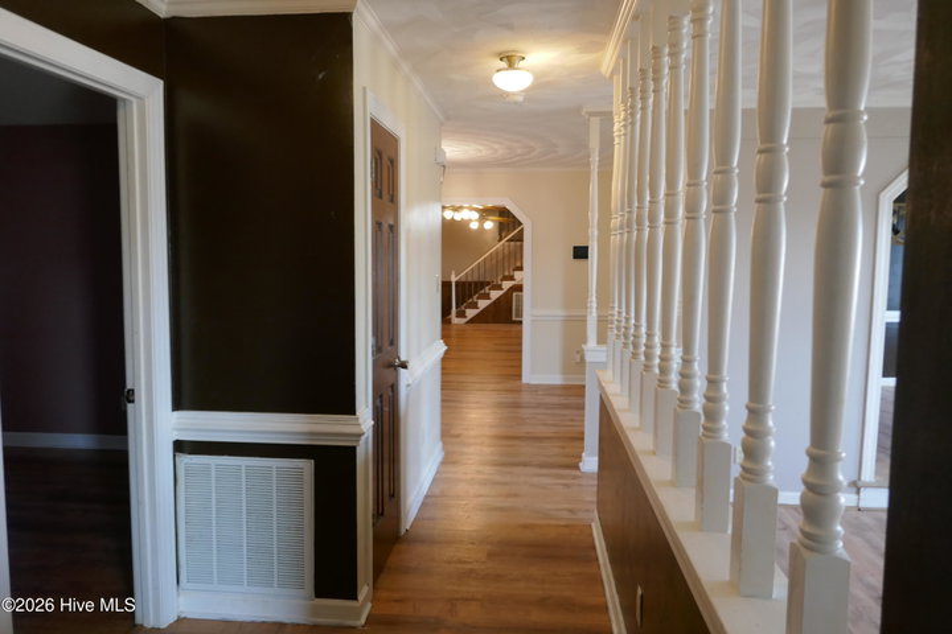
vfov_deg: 51.3
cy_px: 317
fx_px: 661
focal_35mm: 25
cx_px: 476
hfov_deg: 71.5
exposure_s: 1/60
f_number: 2.8
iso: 400
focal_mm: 9.1
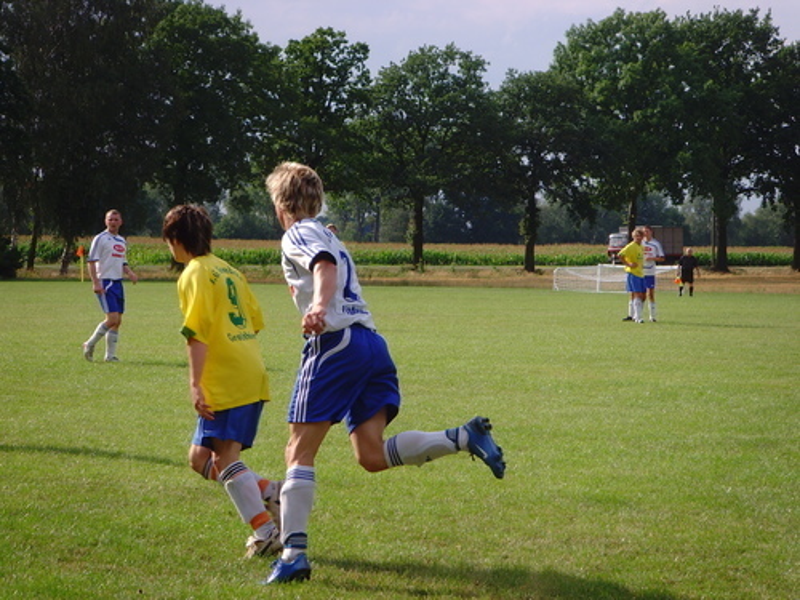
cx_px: 400
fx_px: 2704
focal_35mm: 117
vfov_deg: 12.7
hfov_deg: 16.8
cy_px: 300
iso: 80
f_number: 4.5
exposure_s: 1/350
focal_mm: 19.8
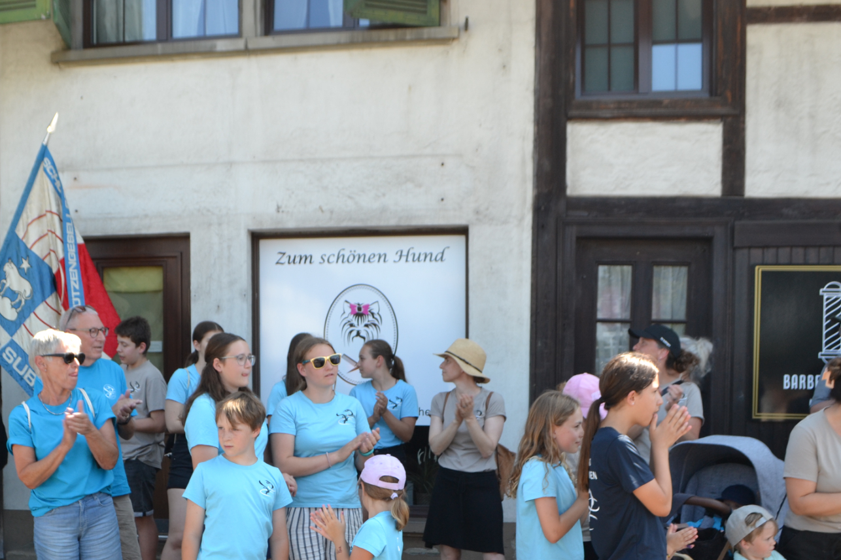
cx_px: 316
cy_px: 439
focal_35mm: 43
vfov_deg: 30.5
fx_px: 1004
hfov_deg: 45.1
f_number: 5.6
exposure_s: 1/125
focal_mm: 18
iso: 160
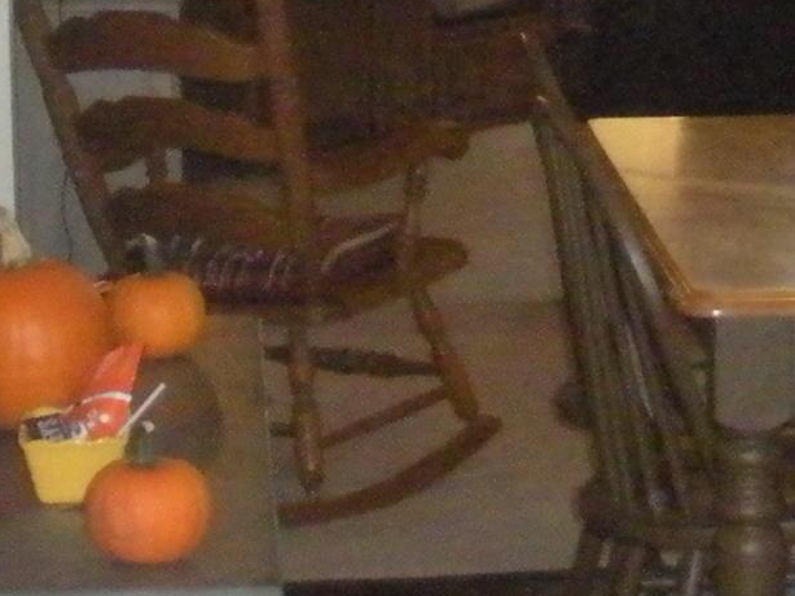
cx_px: 1205
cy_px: 196
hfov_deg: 10.8
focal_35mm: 176
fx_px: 4040
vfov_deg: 8.4
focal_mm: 6.3
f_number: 3.5
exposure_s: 1/60
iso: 800
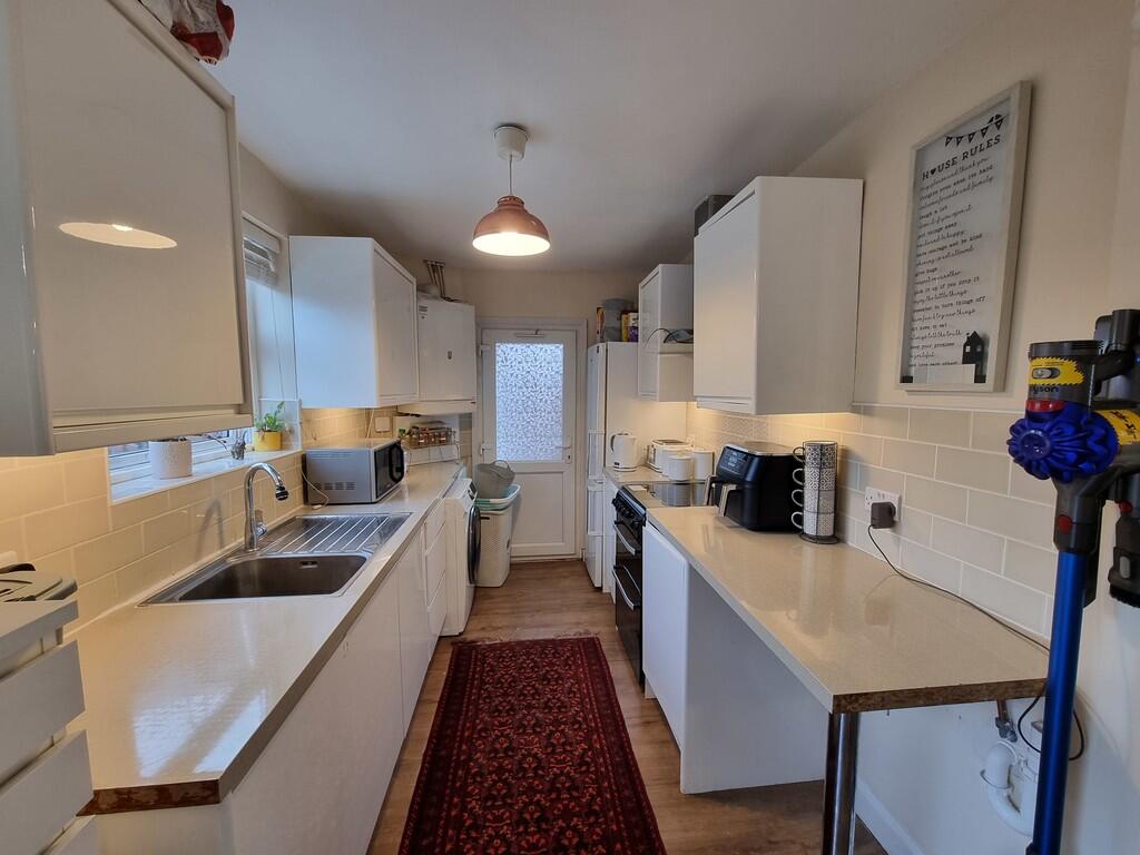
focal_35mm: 13
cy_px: 428
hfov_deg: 106.2
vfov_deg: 89.9
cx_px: 570
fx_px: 428
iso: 100
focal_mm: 2.2
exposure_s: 1/50
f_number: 2.2
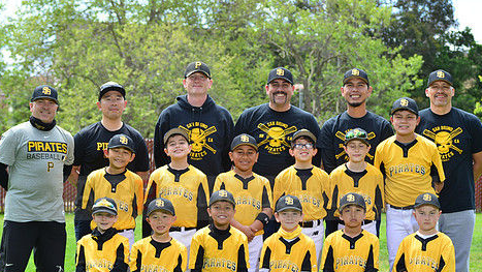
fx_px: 1330
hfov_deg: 20.5
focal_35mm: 104
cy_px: 190
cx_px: 237
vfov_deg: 11.6
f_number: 8
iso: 200
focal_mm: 80
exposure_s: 1/200
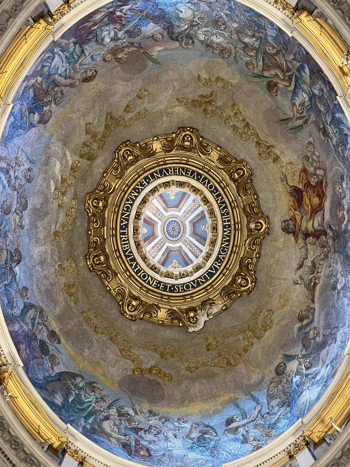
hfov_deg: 19.1
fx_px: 1038
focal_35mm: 77
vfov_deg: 25.3
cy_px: 234
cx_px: 175
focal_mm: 9
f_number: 2.8
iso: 640
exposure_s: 1/33
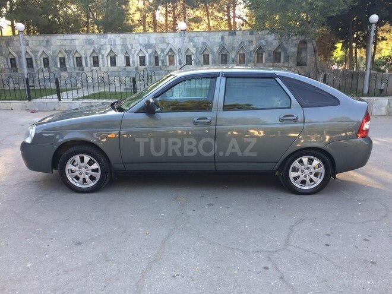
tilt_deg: -14.3
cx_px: 196
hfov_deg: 61.7
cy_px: 147
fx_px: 328
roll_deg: +0.0
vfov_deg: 48.2
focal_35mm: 29
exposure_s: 1/100
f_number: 2.2
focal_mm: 4.15
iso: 40
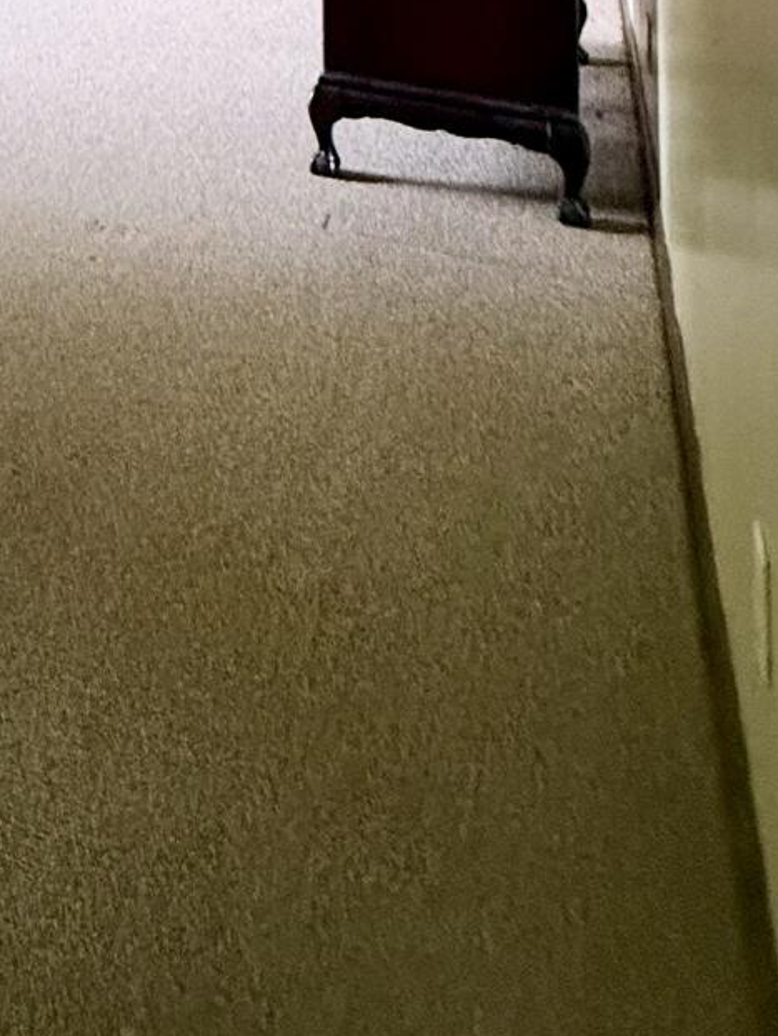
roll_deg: +1.0
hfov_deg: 25.6
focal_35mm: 45
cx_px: -337
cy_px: -370
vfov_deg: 30.9
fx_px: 1348
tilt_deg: +0.6
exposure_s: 1/60
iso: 640
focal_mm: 2.22
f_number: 2.2
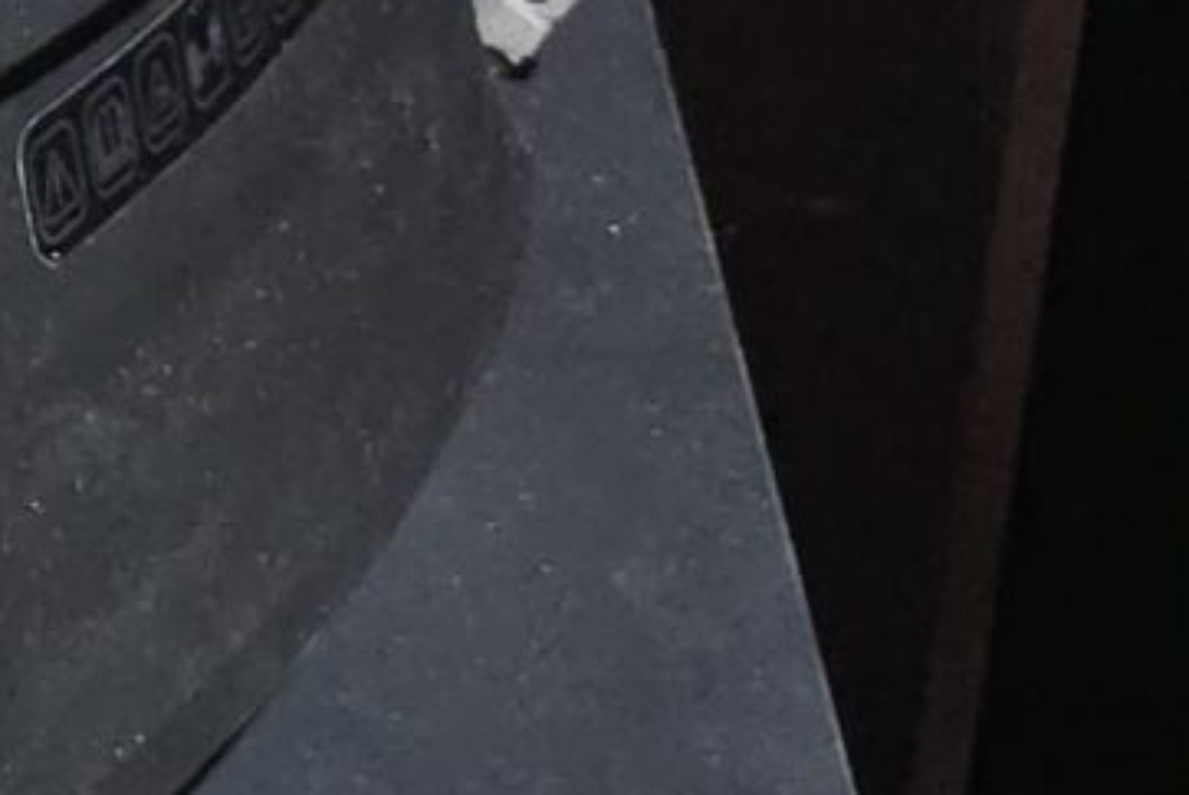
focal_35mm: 169
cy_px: -765
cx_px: -2082
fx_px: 5586
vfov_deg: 7.8
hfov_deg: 9.9
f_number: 1.7
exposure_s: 1/33.2
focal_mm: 6.3
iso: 250
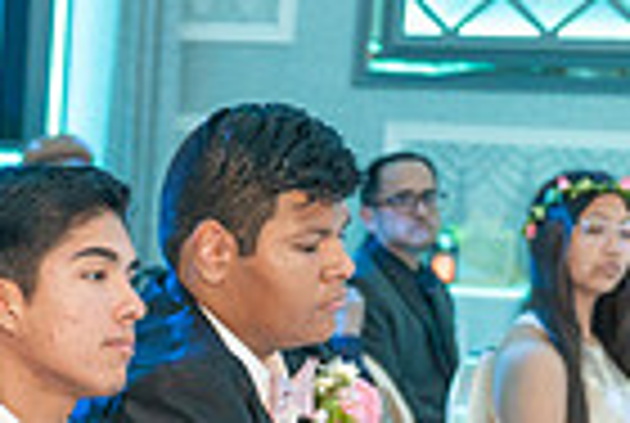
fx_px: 2753
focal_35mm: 157
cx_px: -252
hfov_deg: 12.5
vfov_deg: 8.4
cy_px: 830
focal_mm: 38
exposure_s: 1/125
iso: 1600
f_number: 2.8
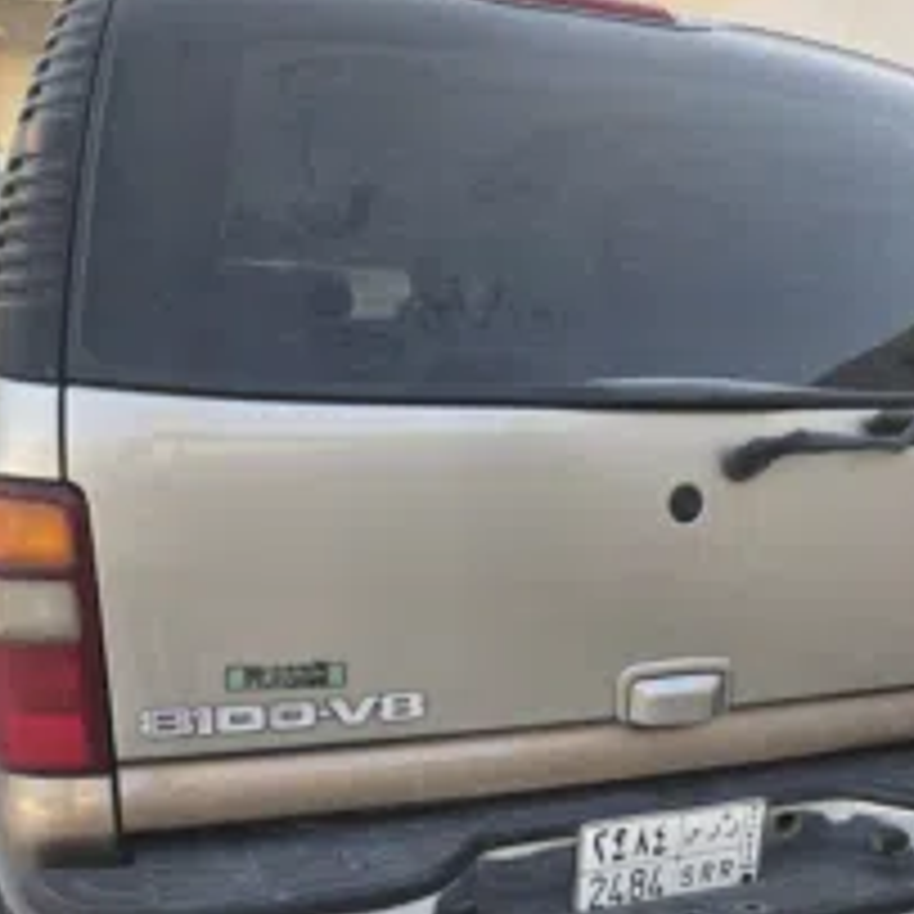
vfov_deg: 40.0
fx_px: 1195
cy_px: 743
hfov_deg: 41.5
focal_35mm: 40
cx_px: 576
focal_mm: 5.4
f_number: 1.8
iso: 80
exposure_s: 1/607
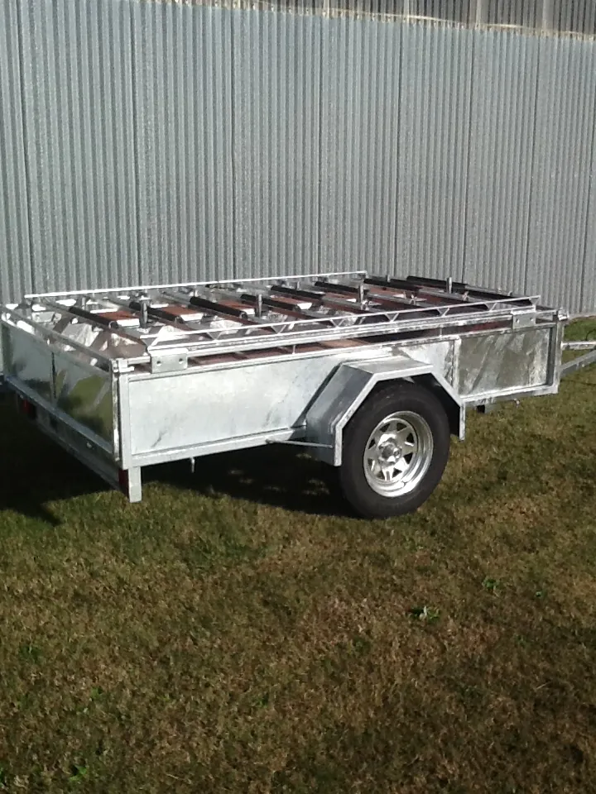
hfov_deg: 32.9
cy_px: 397
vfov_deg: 42.9
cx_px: 298
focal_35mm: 44
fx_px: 1010
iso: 40
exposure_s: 1/1912
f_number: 2.4
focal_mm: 2.03
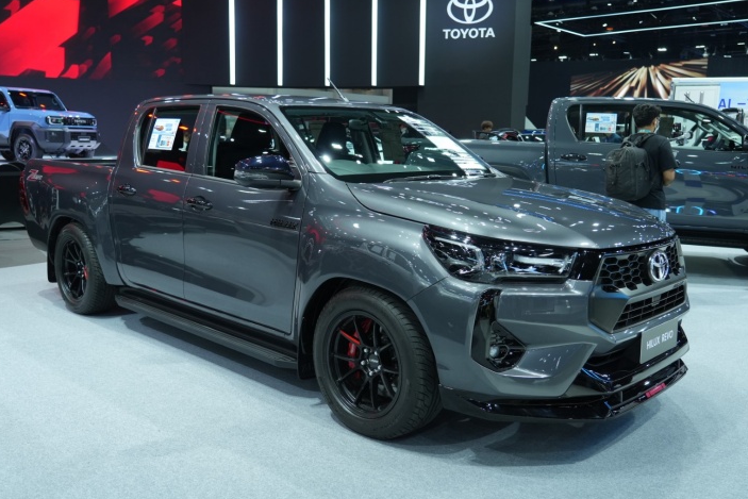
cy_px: 251
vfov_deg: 41.1
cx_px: 368
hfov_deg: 58.7
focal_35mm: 32
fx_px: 665
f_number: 4
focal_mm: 30
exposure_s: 1/160
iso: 1000
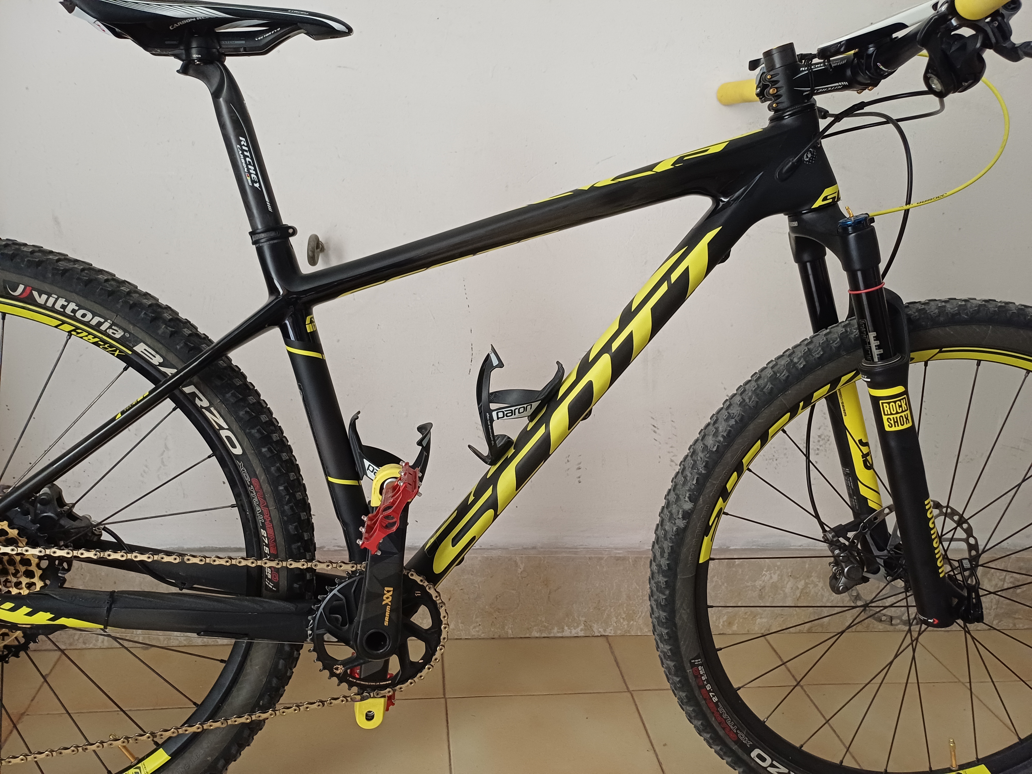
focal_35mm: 25
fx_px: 745
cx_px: 516
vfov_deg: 54.9
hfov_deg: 69.4
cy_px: 387
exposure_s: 1/33.3
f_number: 1.8
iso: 400
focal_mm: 4.65
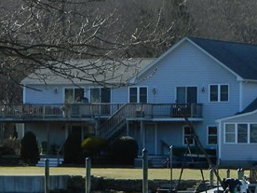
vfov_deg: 5.7
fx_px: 1930
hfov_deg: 7.6
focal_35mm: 260
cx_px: 169
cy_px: 235
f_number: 4
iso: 80
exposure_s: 1/500
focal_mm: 12.6
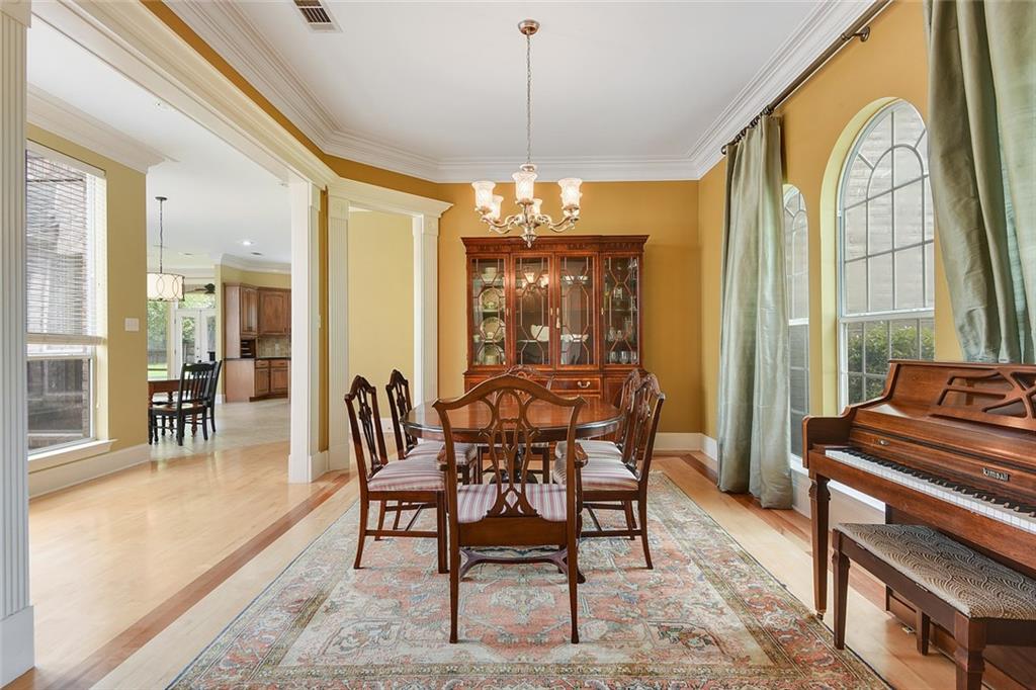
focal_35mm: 18
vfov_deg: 67.3
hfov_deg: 90.0
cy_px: 345
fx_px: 518
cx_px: 518
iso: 200
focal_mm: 18
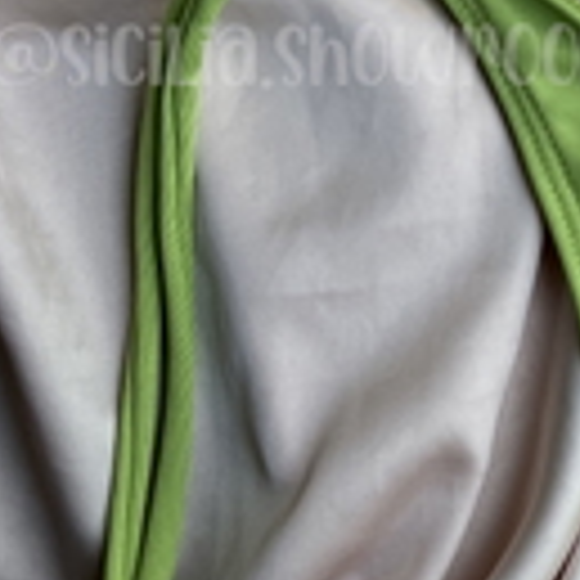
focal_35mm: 95
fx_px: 1801
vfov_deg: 18.0
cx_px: 886
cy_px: 43
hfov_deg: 16.6
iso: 50
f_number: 1.6
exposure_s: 1/440
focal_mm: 5.1
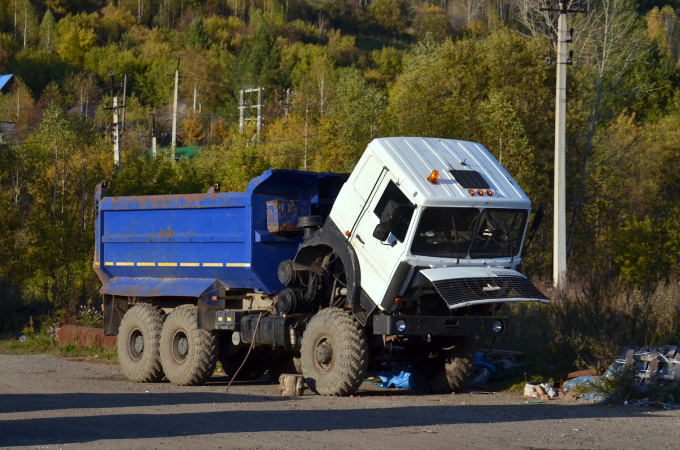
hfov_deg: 17.1
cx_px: 340
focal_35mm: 120
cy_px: 225
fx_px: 2261
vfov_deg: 11.4
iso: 320
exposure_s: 1/1600
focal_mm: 80
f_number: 7.1
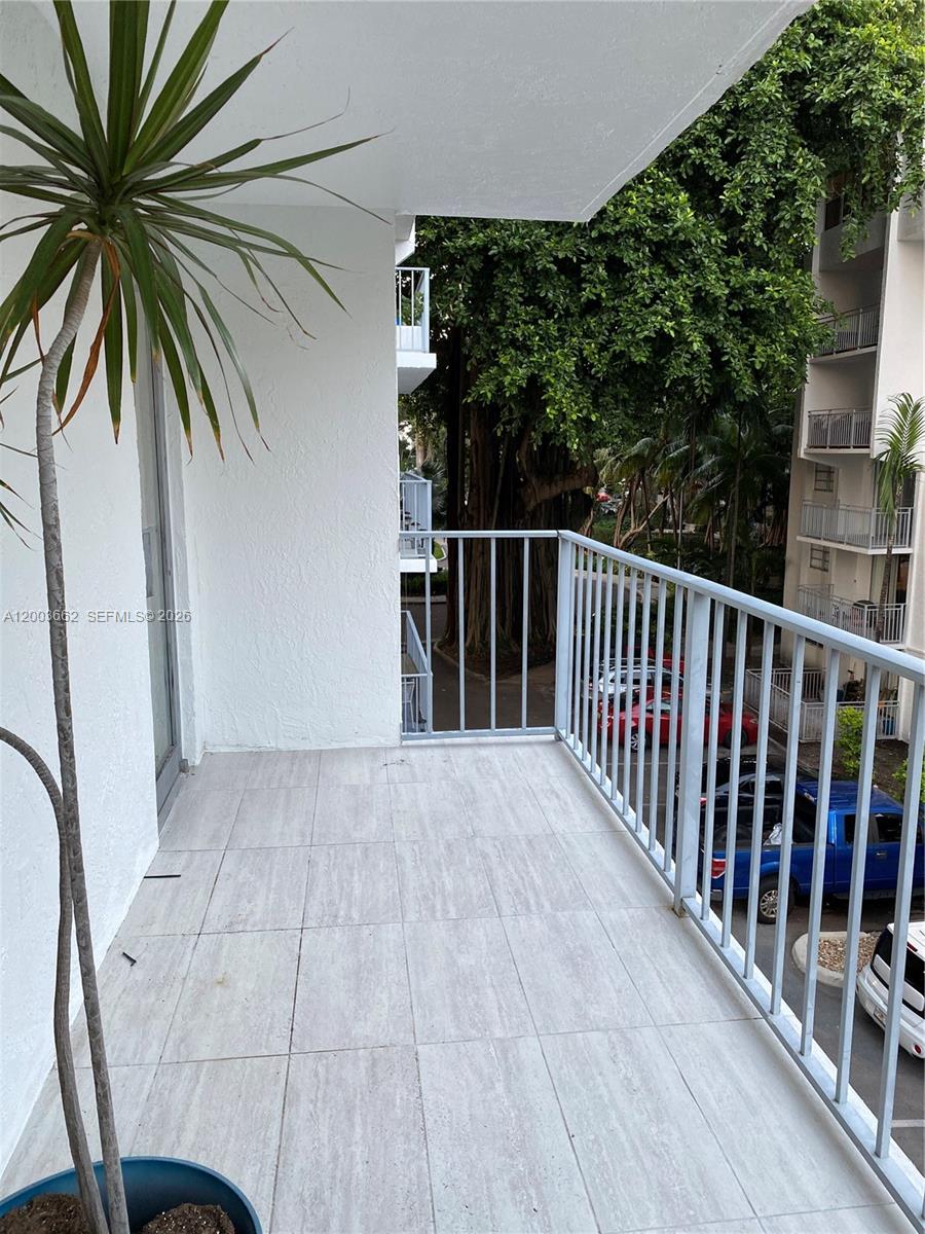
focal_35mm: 26
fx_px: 926
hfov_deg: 53.1
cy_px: 617
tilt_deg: -8.9
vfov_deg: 67.3
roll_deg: +0.1
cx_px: 462
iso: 125
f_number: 1.8
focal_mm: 4.25
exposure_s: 1/60
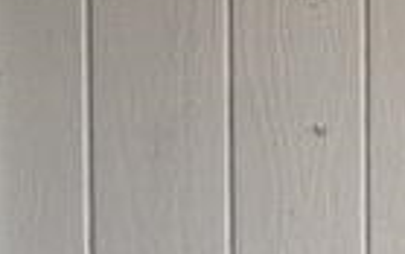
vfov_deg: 12.0
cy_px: 123
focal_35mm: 109
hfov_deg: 13.5
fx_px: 1204
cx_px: 994
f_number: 2.2
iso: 40
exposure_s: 1/303
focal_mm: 2.22
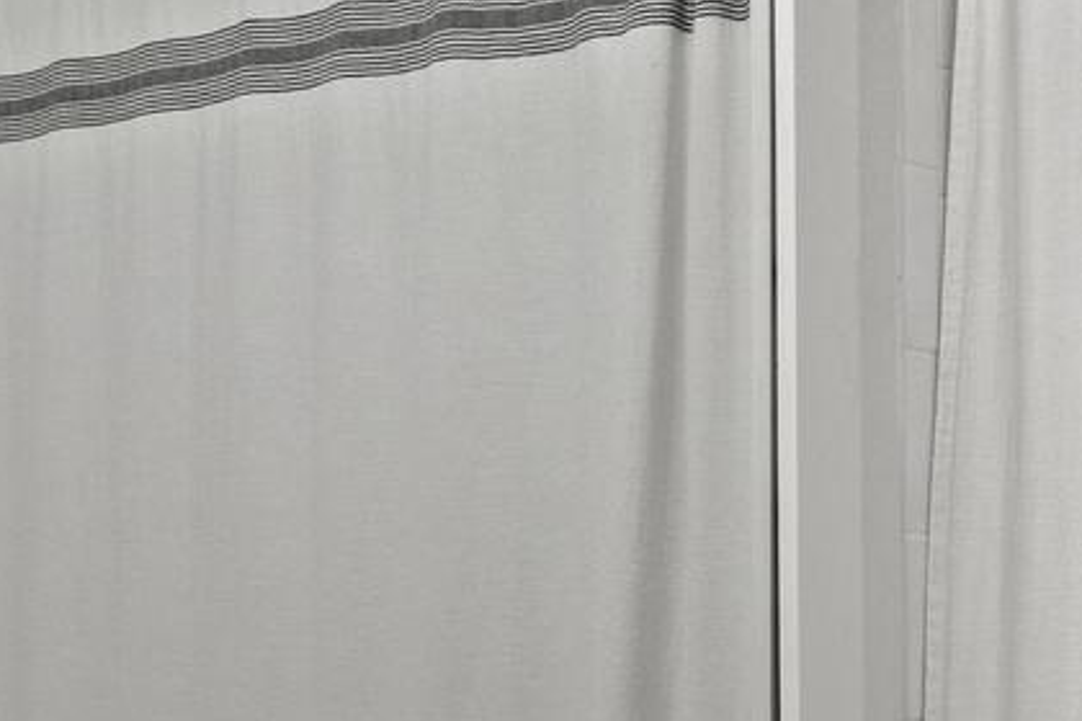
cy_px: 591
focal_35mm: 78
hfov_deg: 25.5
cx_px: 893
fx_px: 2344
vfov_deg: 17.3
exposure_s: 1/10
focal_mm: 16
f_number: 9
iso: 800
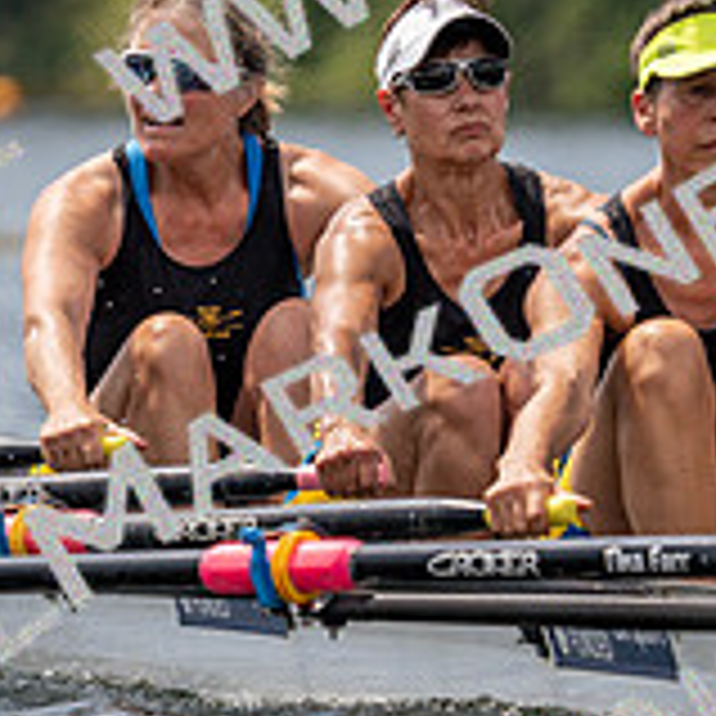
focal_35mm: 1215
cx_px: 653
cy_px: 137
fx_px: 28433
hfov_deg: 1.4
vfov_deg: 1.4
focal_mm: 391
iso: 250
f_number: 6.3
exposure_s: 1/1600
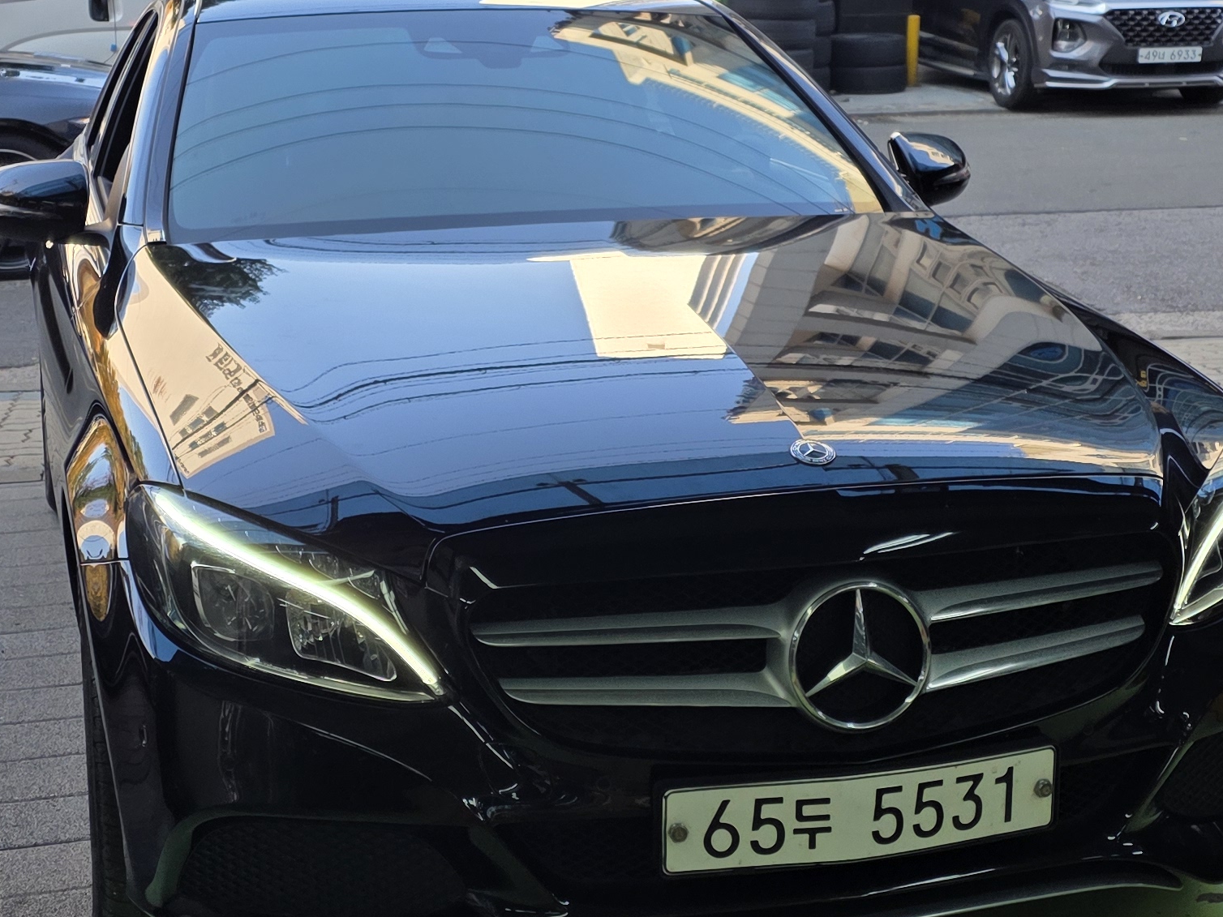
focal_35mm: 61
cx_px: 642
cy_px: 385
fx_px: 2155
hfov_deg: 31.7
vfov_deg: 24.0
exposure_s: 1/1343
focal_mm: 6.25
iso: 80
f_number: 1.7
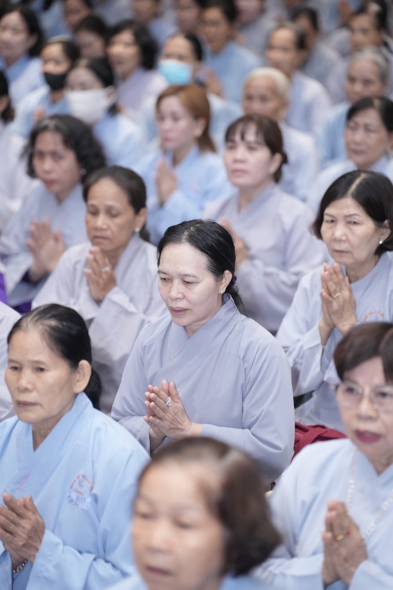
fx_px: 2210
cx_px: 196
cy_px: 295
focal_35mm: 135
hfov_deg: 10.2
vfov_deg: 15.2
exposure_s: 1/200
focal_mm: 135
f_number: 2.8
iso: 2000
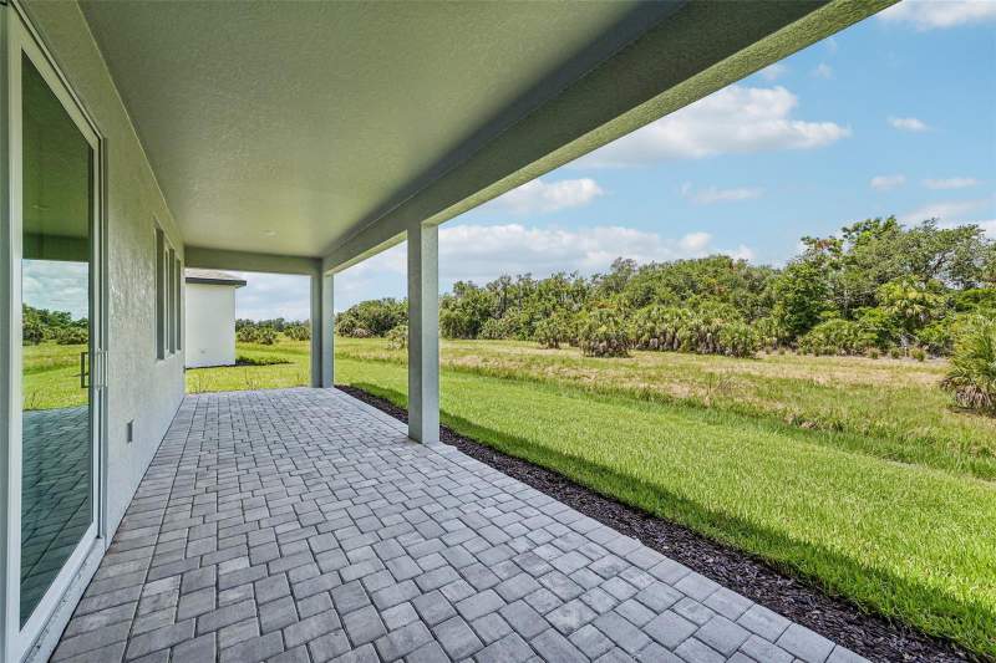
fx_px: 387
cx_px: 498
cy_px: 332
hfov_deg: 104.3
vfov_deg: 81.2
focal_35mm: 14
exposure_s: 1/1000
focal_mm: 14
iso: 400
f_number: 8
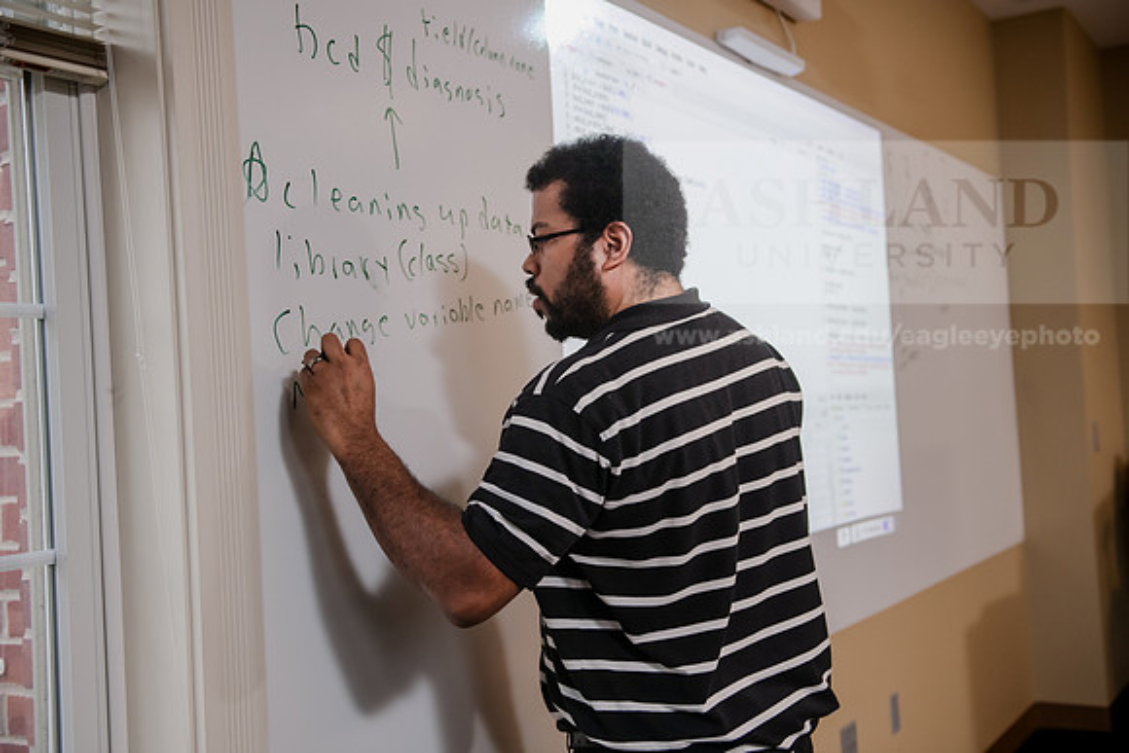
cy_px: 376
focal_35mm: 44
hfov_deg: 44.5
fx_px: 1380
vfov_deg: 30.5
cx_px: 564
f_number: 3.2
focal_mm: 44
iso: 800
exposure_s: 1/200
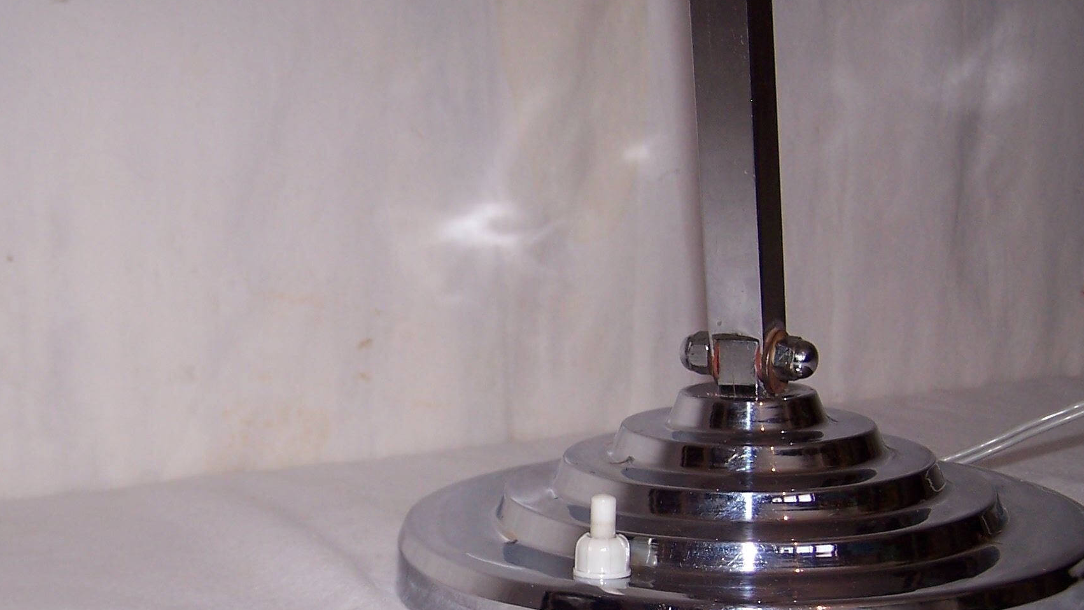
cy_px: 444
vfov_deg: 21.3
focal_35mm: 56
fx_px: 1610
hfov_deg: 37.1
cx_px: 446
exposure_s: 1/60
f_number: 2.8
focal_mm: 6.3
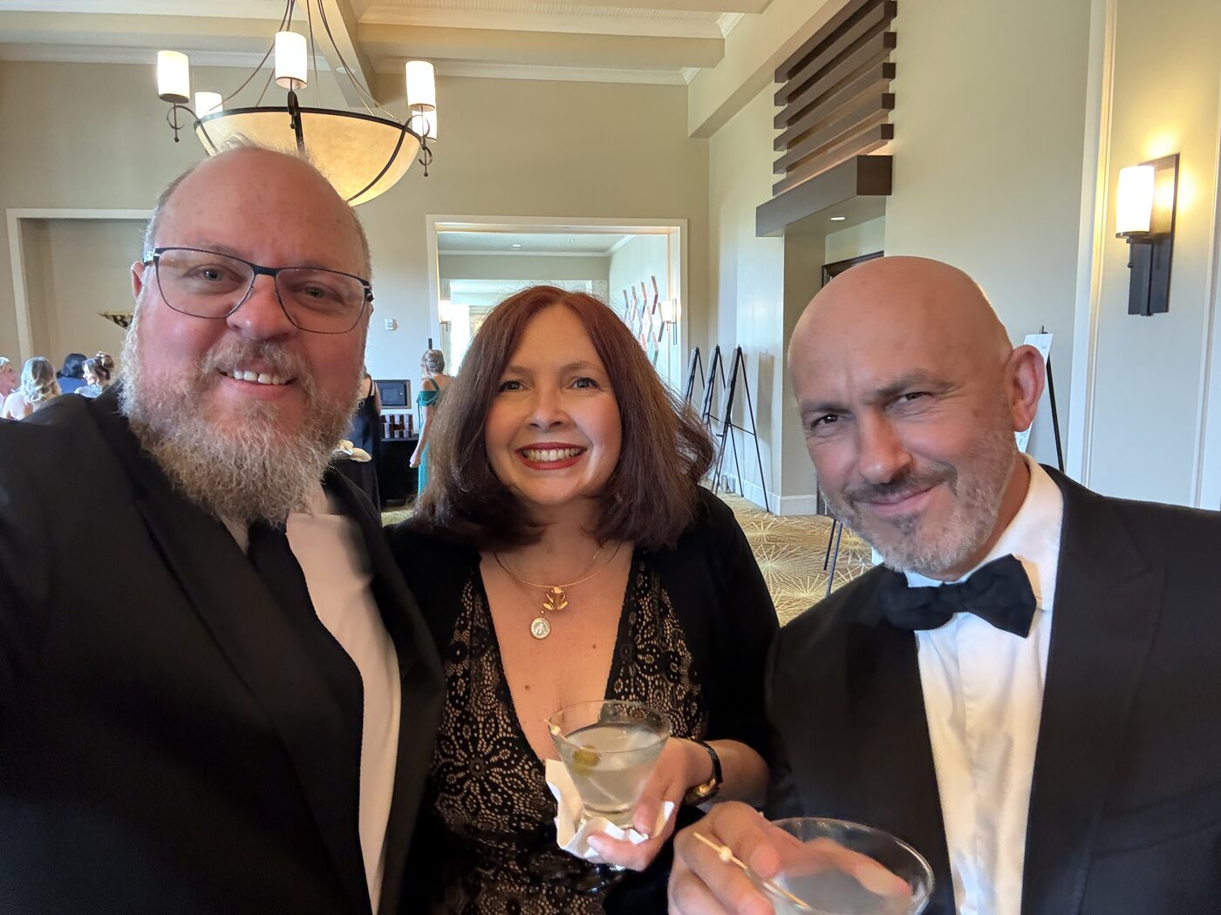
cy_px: 458
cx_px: 610
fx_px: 811
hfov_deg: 73.9
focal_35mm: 23
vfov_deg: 58.9
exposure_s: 1/30
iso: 320
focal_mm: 2.69
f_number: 1.9
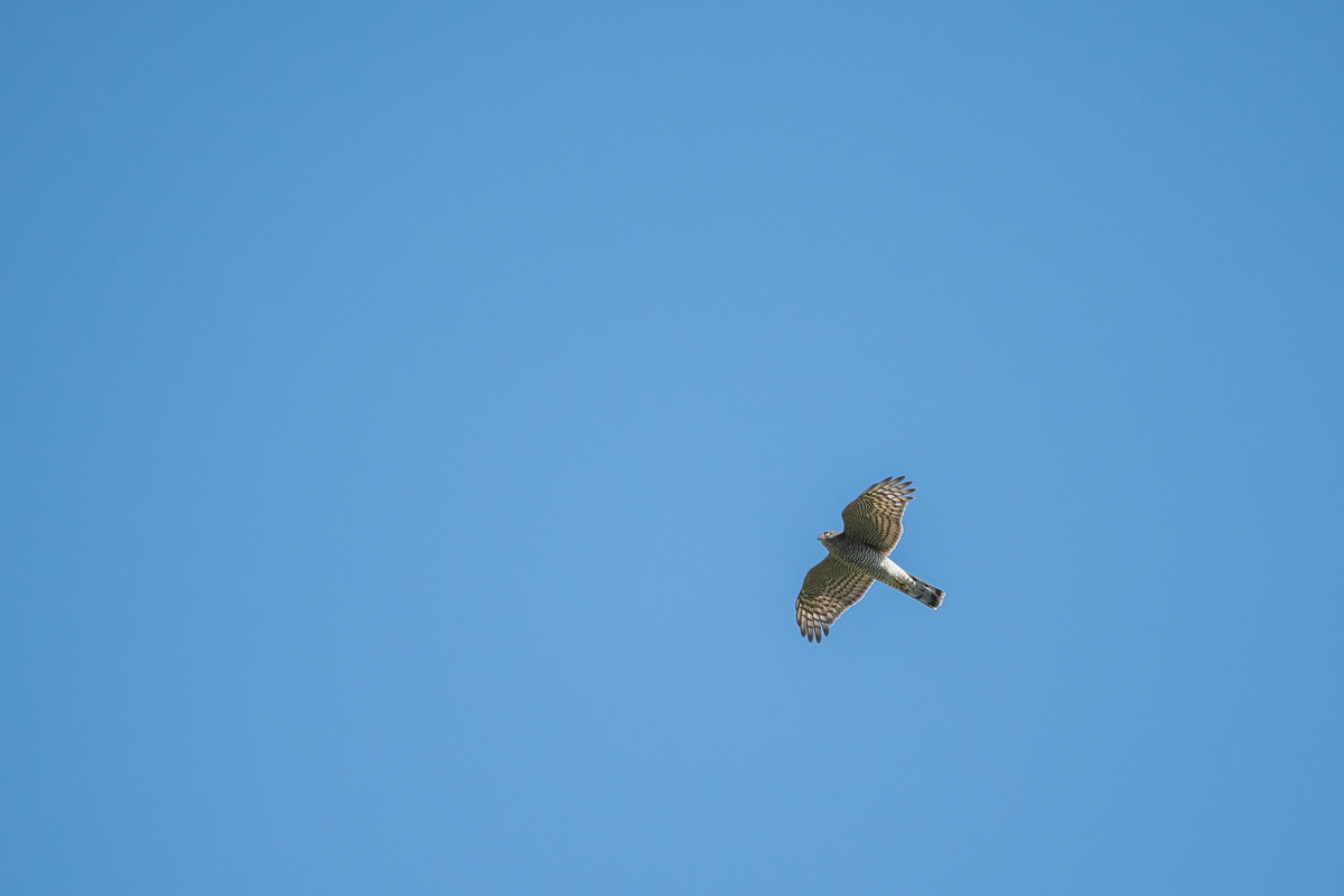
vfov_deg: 2.3
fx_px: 22398
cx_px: 672
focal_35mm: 600
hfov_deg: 3.4
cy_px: 448
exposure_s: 1/4000
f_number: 6.3
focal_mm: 600
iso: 1600
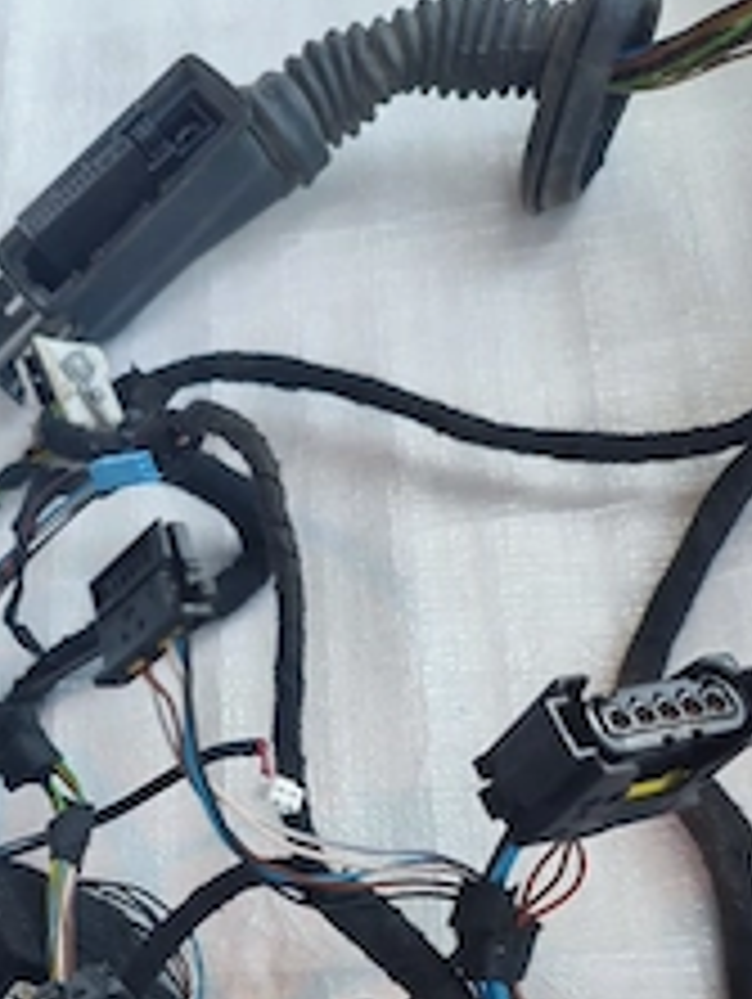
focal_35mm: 45
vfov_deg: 40.0
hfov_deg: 31.8
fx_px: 1301
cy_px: 828
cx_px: 221
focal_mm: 6.04
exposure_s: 1/33
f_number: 1.9
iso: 116
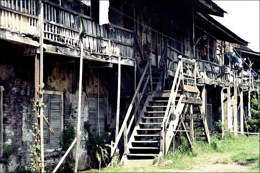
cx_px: 130
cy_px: 86
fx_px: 506
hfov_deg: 28.8
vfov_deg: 19.5
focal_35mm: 70
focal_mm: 70
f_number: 8
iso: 200
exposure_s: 1/250
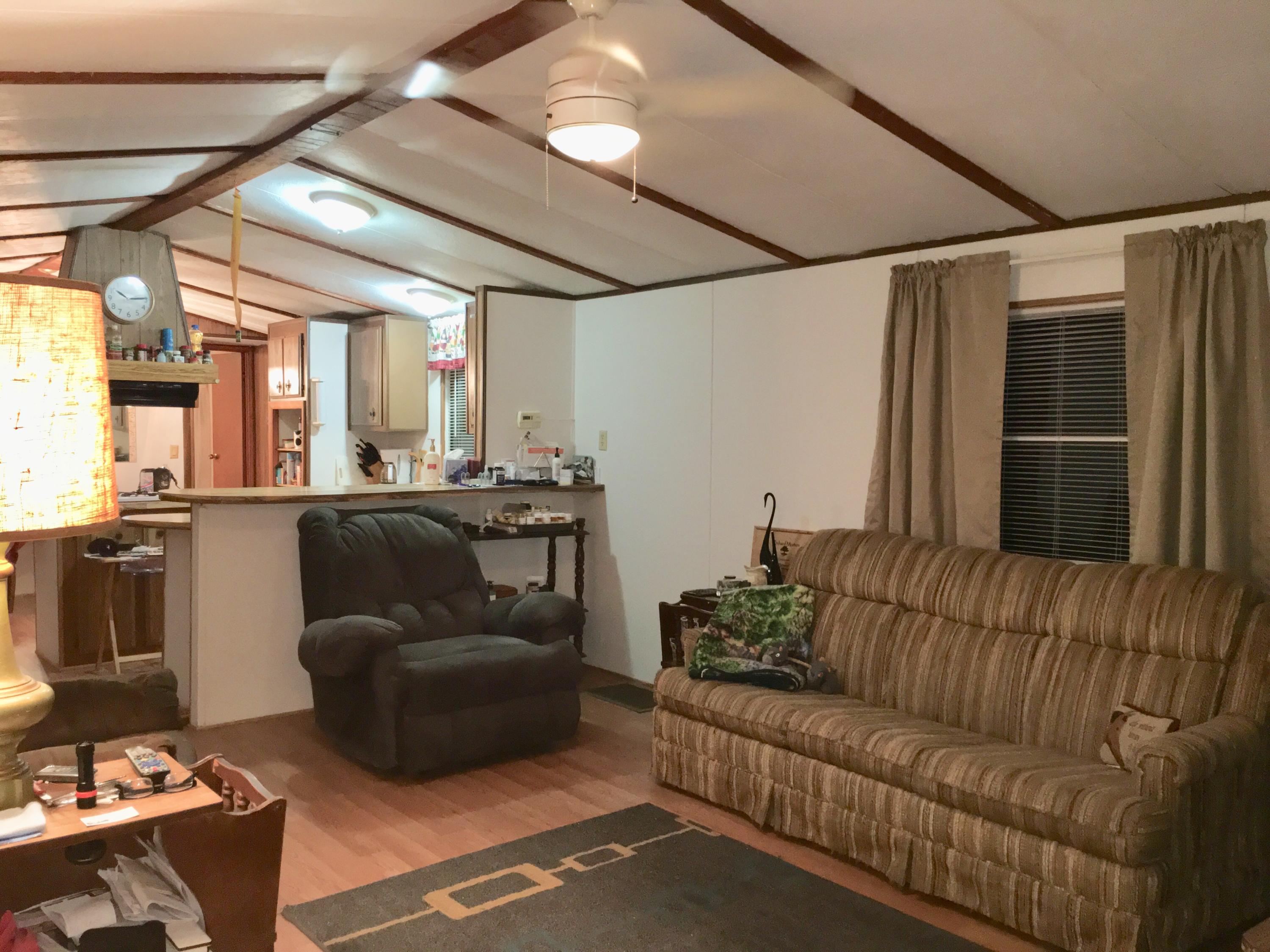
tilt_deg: -2.4
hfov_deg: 61.7
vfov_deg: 48.2
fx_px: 1064
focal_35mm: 29
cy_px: 476
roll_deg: -1.0
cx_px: 635
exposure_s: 1/16
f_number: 2.2
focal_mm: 4.15
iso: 160
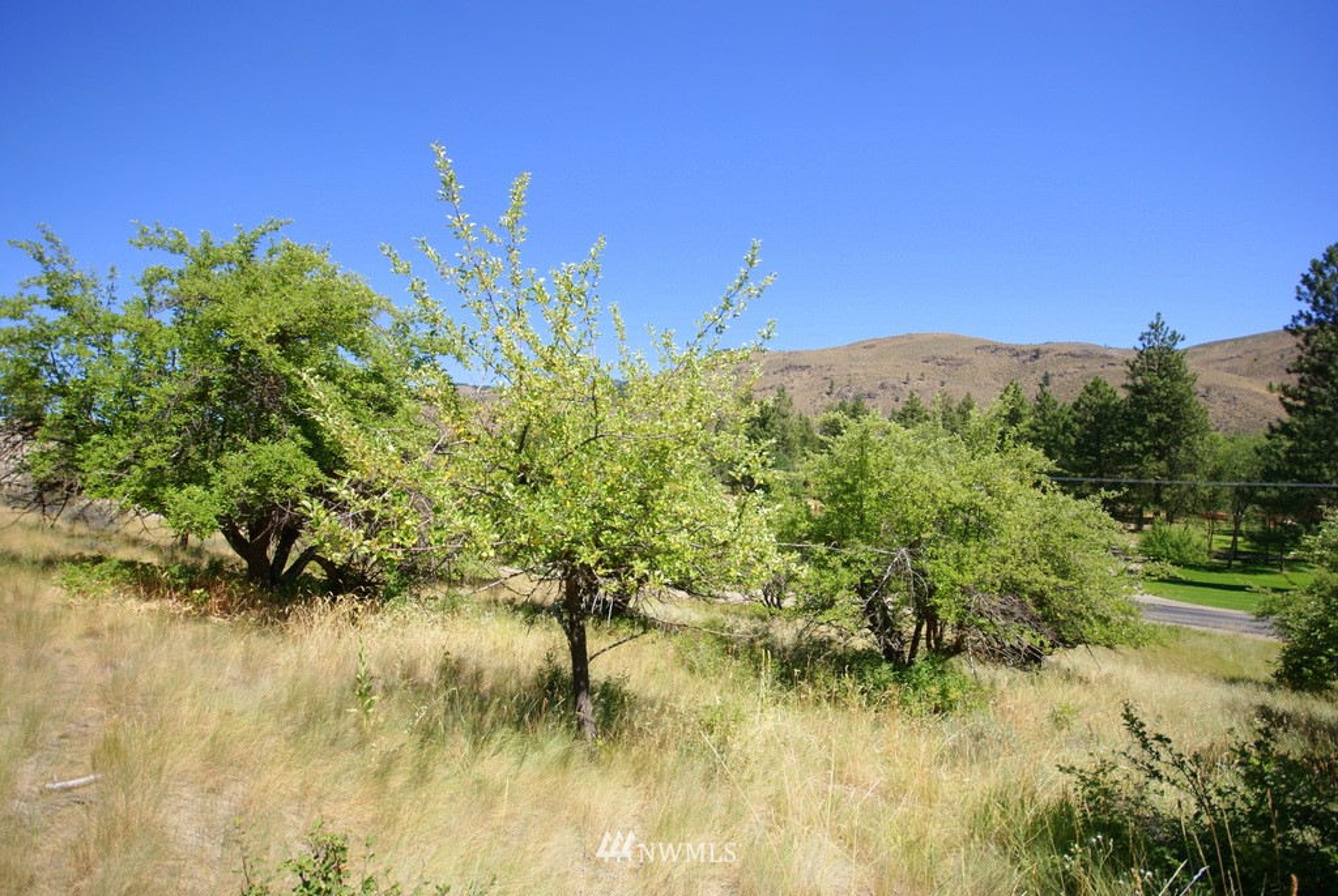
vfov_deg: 77.5
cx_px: 669
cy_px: 448
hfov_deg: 100.3
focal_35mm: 15
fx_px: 558
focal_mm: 10
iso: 100
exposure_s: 1/400
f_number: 5
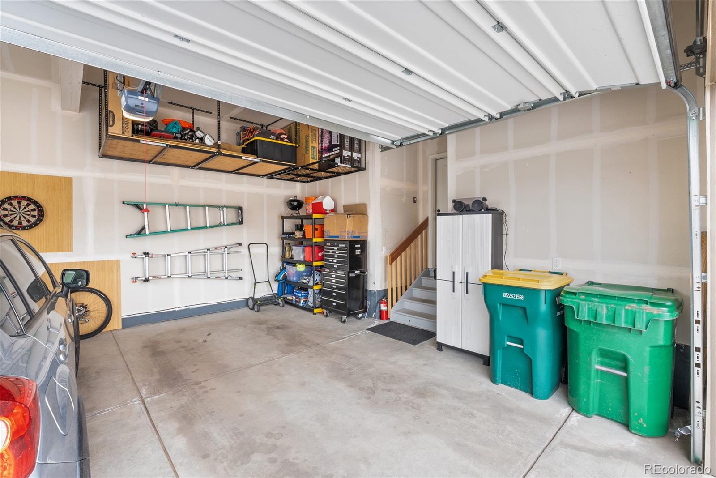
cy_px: 239
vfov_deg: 73.8
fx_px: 318
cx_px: 358
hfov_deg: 96.7
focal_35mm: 16
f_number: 11
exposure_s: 1/1.67
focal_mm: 16
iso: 250
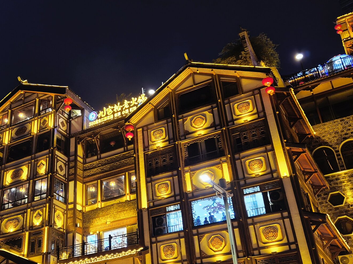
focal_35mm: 45
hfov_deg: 41.2
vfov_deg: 32.2
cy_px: 131
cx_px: 104
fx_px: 459
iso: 250
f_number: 1.8
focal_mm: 5.4
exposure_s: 1/50
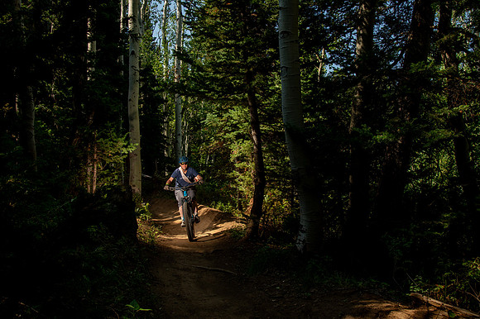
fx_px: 426
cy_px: 160
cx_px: 240
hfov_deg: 58.7
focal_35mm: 32
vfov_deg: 41.1
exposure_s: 1/320
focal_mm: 32
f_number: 10
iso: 500
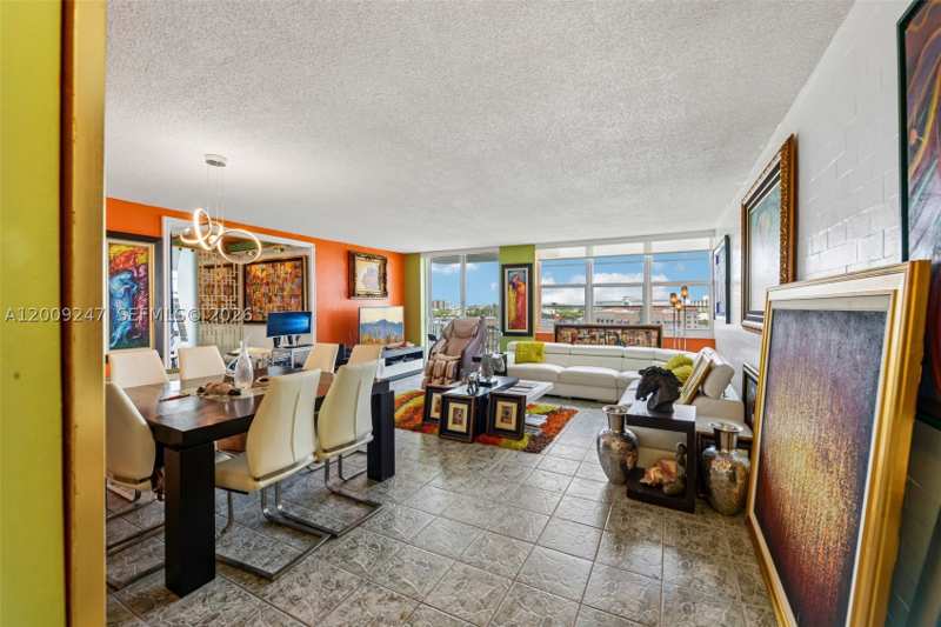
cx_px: 470
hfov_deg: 104.3
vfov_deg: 81.2
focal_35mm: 14
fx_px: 366
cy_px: 314
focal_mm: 14
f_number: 9
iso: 200
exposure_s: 1/20
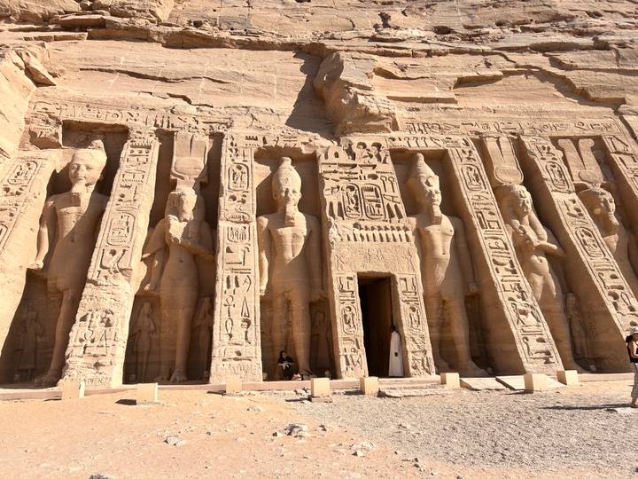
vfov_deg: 53.1
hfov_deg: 67.3
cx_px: 319
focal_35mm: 26
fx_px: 479
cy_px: 240
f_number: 1.5
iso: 50
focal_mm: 5.7
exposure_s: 1/5319
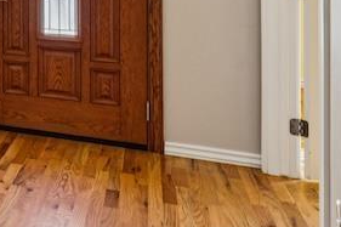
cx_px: -382
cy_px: -61
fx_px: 700
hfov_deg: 17.3
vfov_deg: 17.4
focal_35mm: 74
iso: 400
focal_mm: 16.2
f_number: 13
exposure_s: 1/15
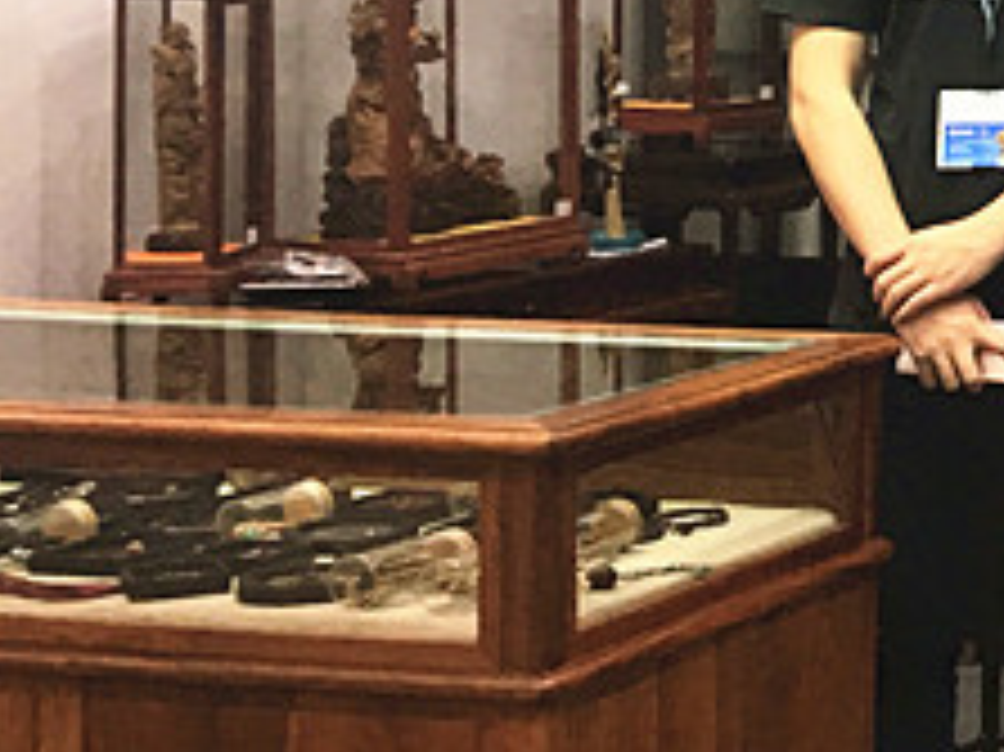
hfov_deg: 16.1
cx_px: 1796
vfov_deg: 14.1
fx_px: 3015
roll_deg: -1.1
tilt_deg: -2.8
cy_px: 68
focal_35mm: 104
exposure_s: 1/33
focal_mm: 4.15
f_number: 2.2
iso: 40
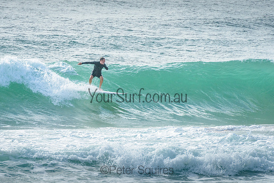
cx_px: 109
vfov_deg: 2.8
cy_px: 78
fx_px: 3733
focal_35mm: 490
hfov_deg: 4.2
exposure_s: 1/1600
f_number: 11
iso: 500
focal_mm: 400
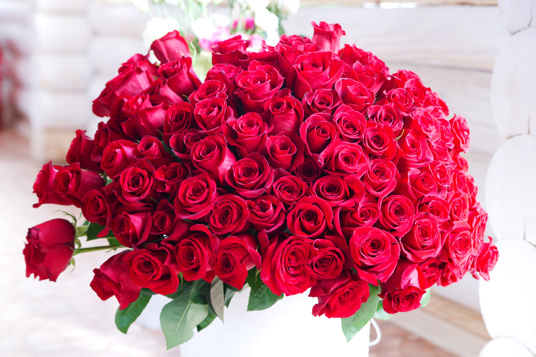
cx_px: 268
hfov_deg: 27.0
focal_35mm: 75
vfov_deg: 18.2
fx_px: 1117
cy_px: 178
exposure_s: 1/40
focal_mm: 75
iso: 400
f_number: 4
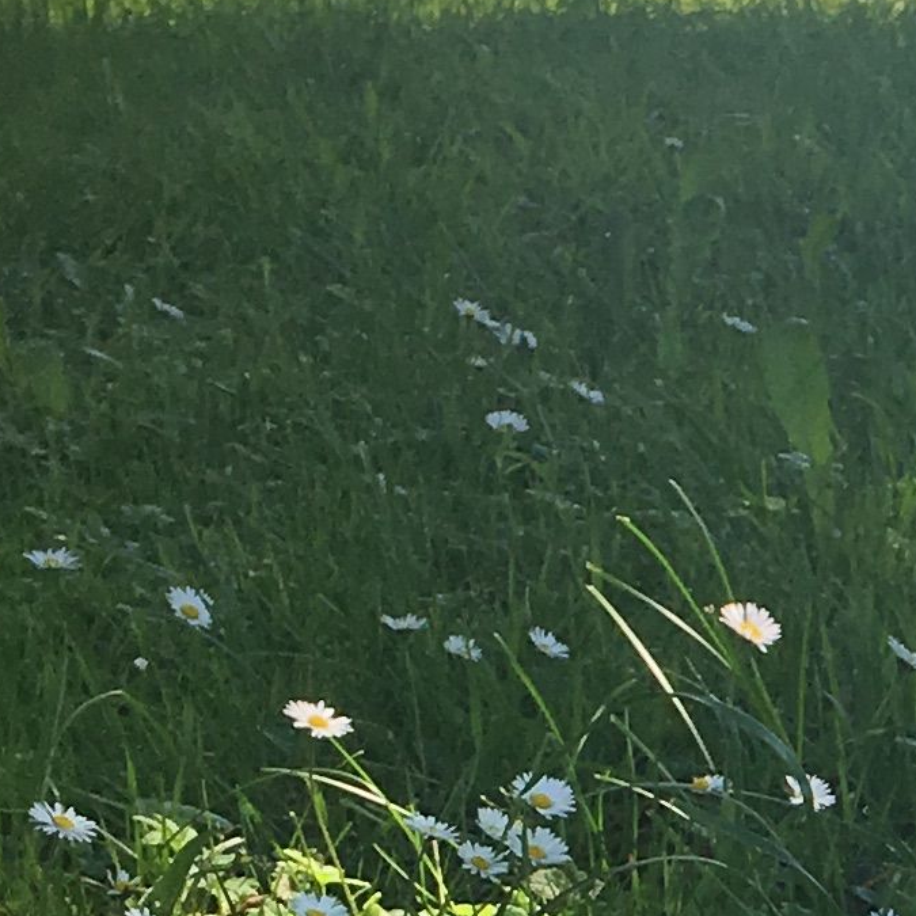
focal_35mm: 153
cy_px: 1179
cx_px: 1903
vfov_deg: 11.1
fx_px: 4581
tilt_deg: -16.9
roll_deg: +0.8
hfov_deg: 10.4
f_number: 2.2
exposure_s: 1/668
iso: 25
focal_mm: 4.15
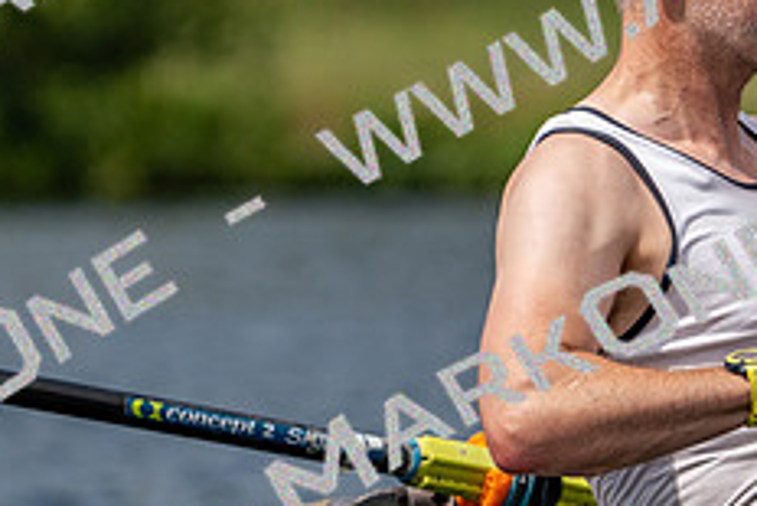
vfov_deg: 1.4
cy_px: 194
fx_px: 20388
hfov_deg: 2.1
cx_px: 721
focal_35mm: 969
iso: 200
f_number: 6.3
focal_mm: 388
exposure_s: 1/1600
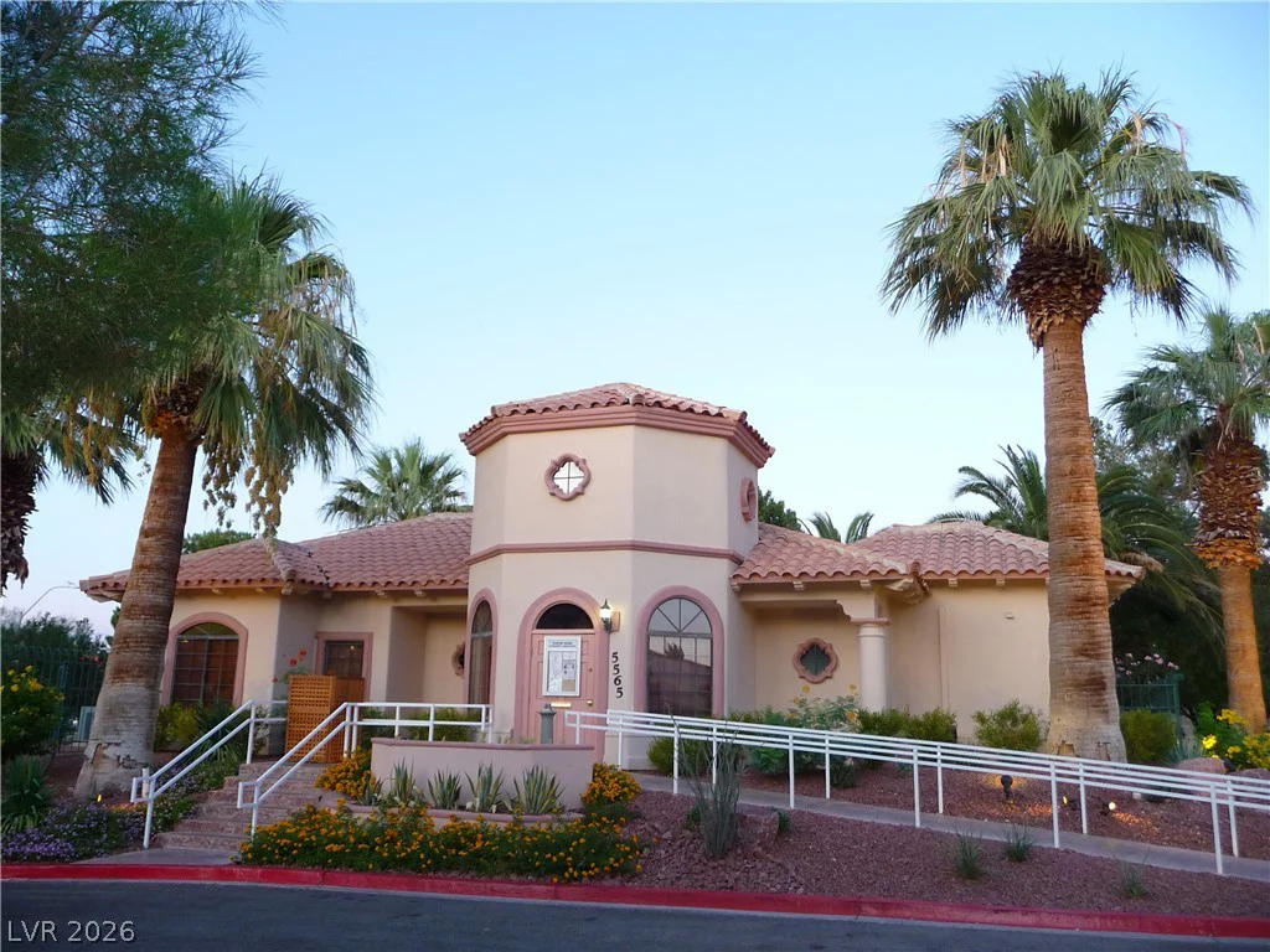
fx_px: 1027
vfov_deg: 49.7
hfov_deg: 63.4
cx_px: 635
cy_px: 476
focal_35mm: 28
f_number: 3.3
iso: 200
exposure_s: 1/30
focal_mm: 4.7
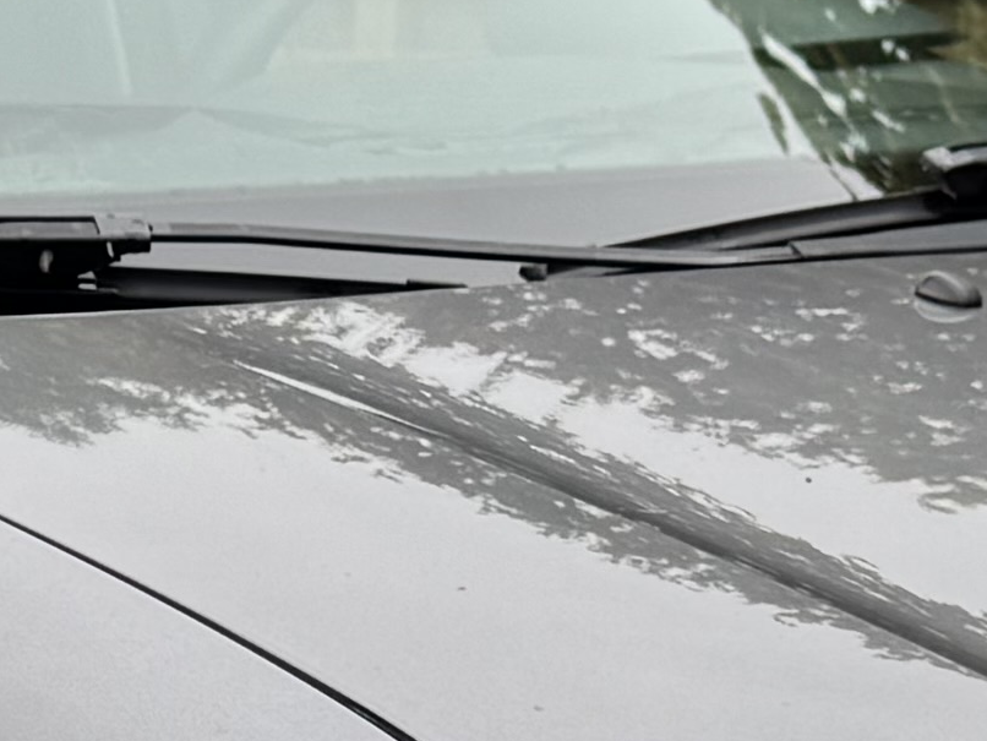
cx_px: -32
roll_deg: +1.0
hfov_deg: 11.5
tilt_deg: -14.2
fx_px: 4849
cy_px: 1295
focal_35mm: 170
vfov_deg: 8.4
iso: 64
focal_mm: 6.76
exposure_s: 1/150
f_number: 1.78
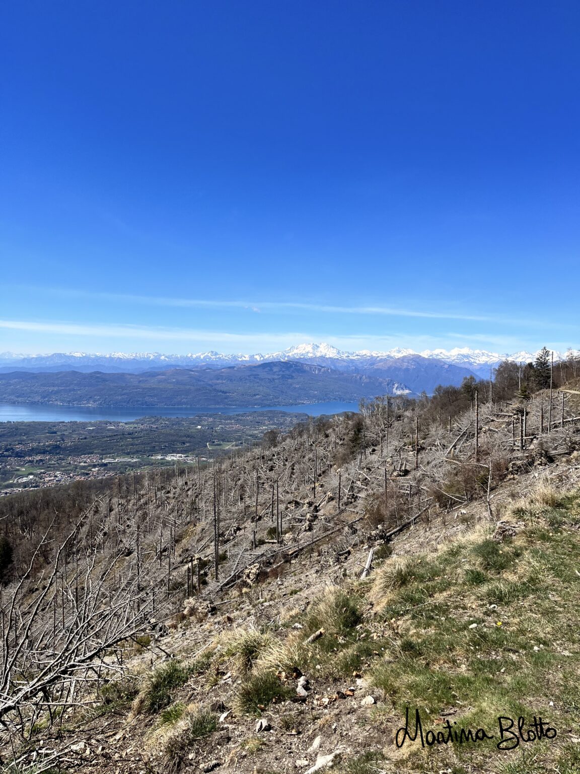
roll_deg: -1.0
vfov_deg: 67.3
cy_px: 387
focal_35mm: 26
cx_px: 290
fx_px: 581
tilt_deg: -1.9
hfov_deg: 53.1
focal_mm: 5.1
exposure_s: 1/5556
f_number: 1.6
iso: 50
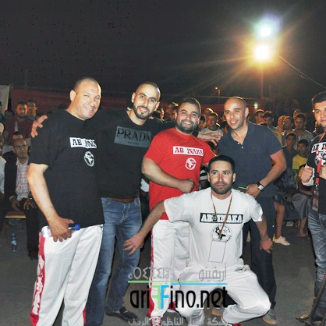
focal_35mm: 39
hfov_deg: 42.8
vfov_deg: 42.8
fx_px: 416
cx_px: 178
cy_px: 163
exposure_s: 1/100
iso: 800
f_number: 3.5
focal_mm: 20
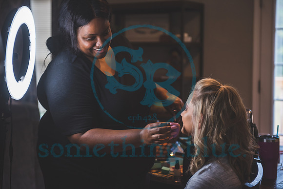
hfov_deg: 28.8
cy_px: 94
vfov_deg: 19.5
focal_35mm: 70
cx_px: 142
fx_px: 550
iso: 800
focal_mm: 70
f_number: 2.8
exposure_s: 1/400
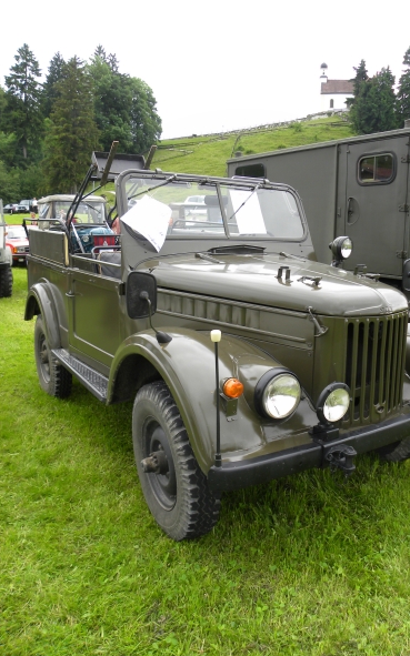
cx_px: 244
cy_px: 326
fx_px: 501
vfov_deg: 66.5
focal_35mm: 28
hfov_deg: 44.3
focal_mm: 4.6
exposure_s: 1/95.5
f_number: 3.2
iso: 64
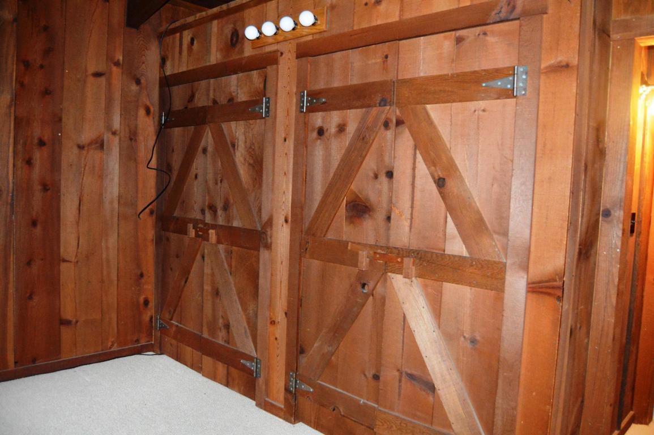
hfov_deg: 67.4
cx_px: 327
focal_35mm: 27
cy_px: 218
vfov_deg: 47.9
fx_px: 490
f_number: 3.5
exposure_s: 1/60
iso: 3200
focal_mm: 18
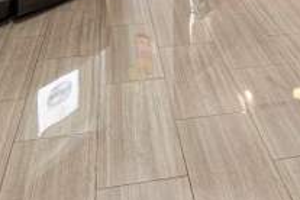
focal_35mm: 54
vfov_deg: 19.5
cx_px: 199
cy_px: -147
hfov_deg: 36.5
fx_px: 450
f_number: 7.1
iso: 1000
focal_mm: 14
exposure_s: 1/13
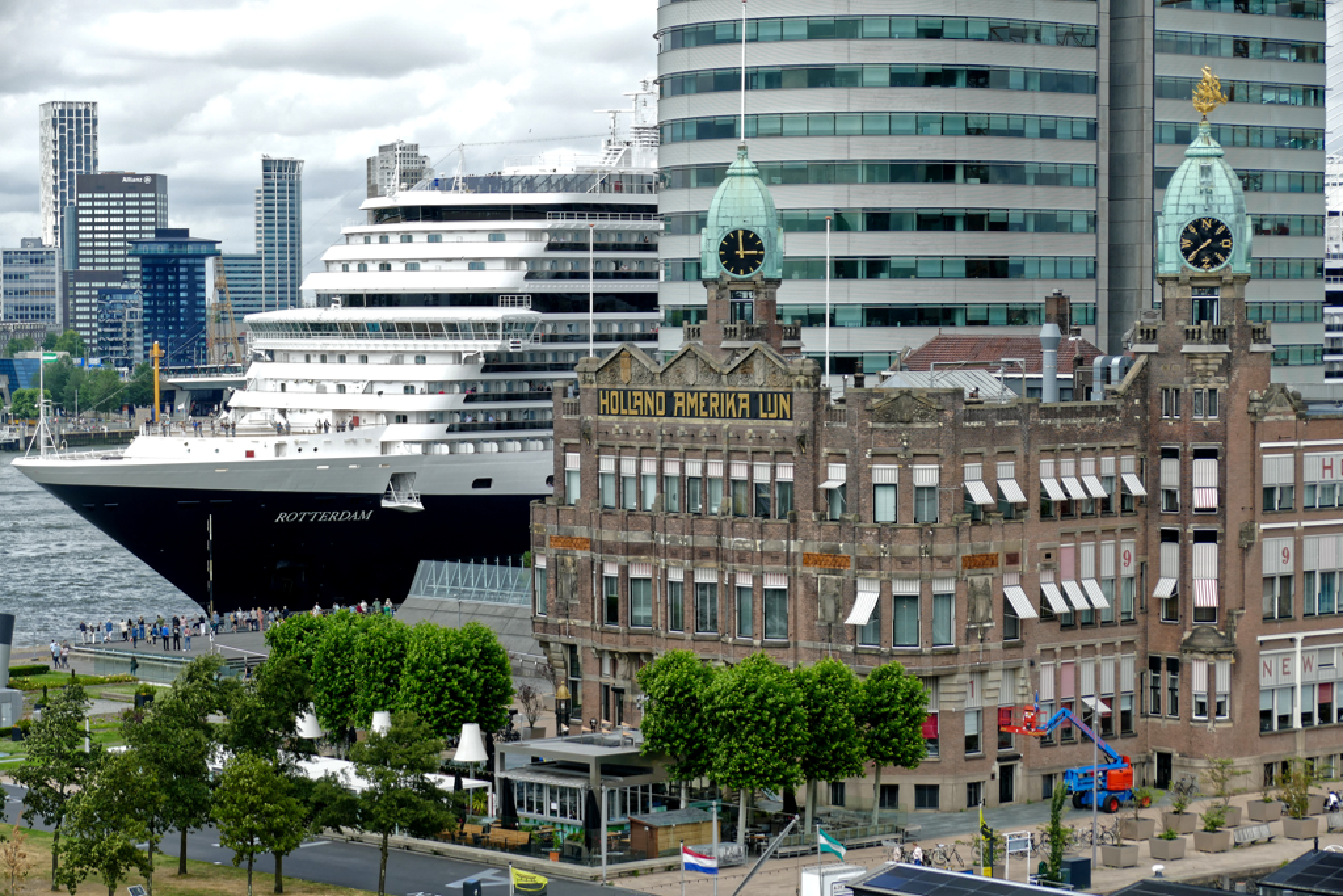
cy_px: 448
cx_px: 672
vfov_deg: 13.8
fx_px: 3694
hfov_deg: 20.6
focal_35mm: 99
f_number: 3.8
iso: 125
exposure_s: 1/800
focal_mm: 36
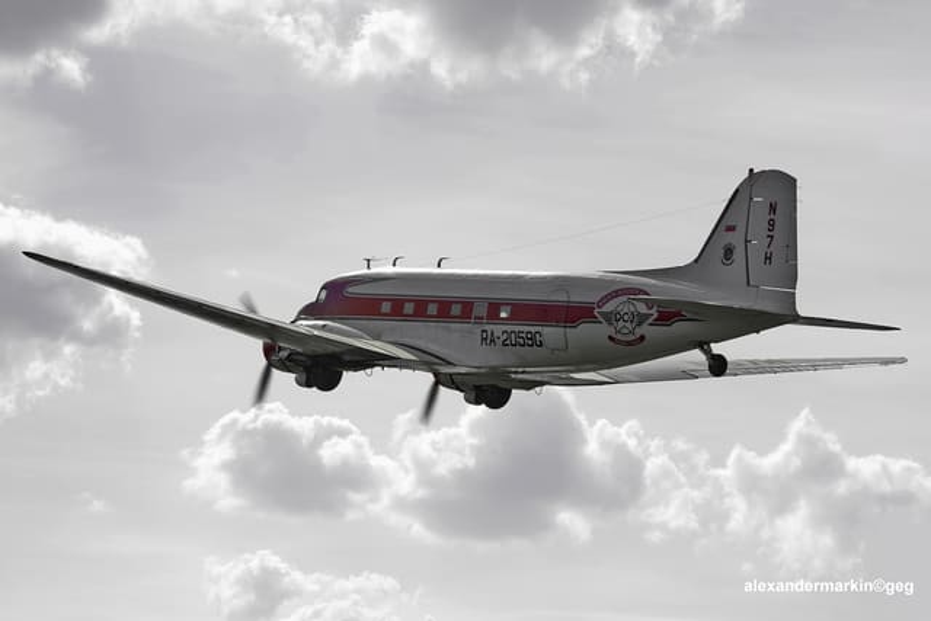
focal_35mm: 122
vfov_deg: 11.2
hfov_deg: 16.8
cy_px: 310
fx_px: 3156
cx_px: 466
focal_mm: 122
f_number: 10
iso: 500
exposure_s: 1/640
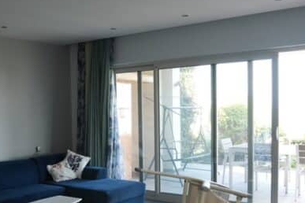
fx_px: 381
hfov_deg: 42.9
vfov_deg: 29.7
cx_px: 97
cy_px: 131
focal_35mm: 45
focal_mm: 17
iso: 1250
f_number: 4
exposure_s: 1/160
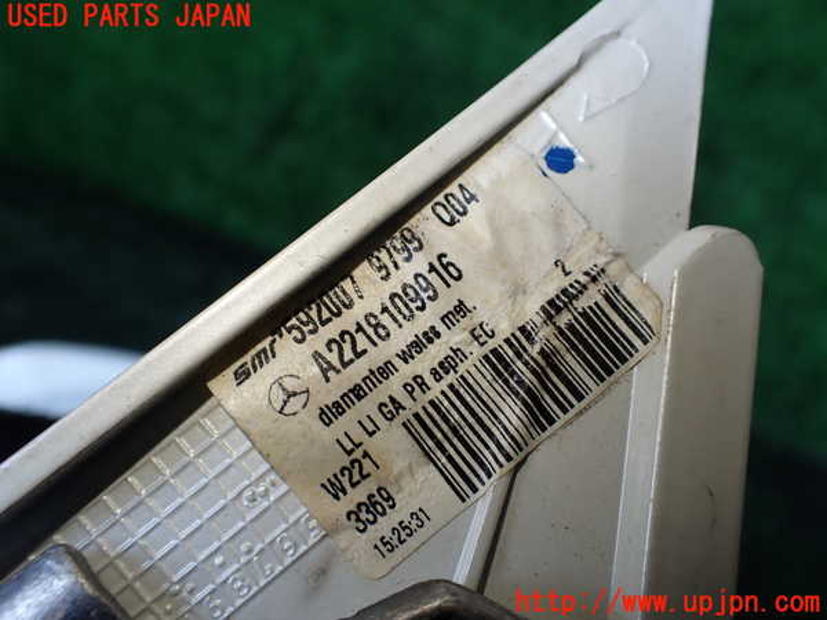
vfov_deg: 46.8
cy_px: 310
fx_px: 717
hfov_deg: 60.0
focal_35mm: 30
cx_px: 414
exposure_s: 1/160
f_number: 3.2
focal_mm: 5.4
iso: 100
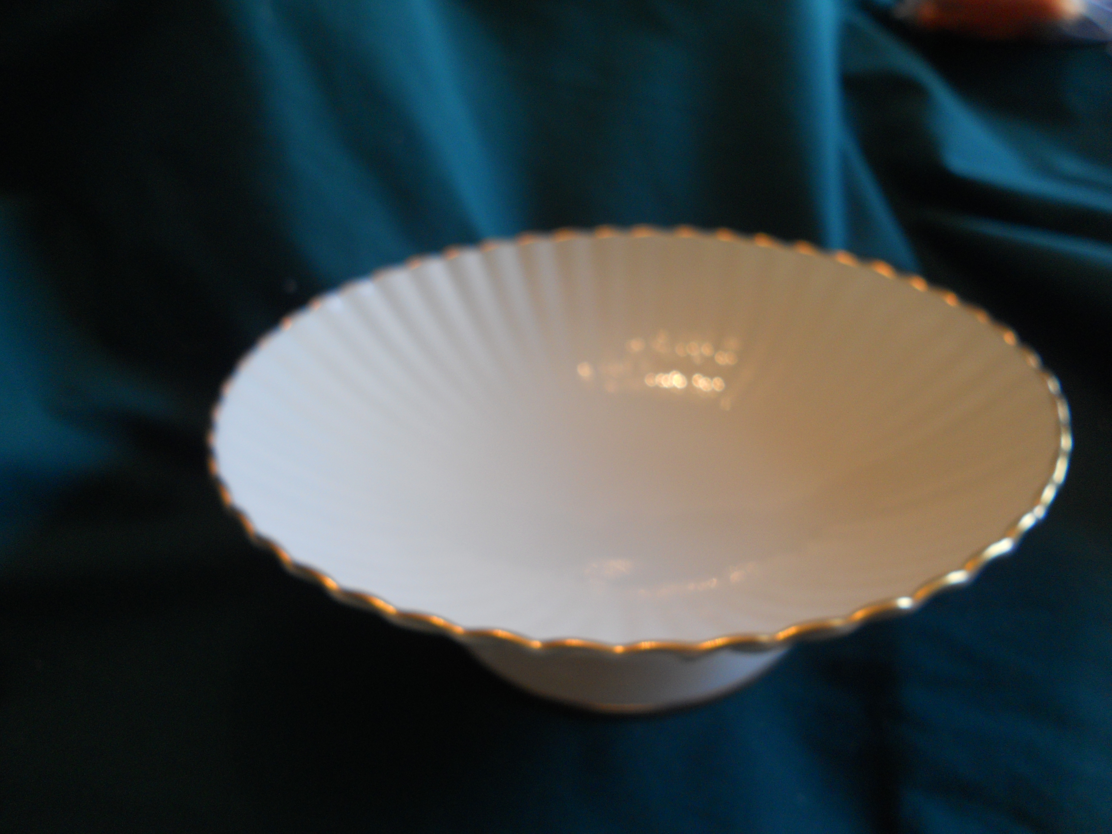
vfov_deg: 44.2
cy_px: 417
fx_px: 1028
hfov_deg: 56.8
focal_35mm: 32
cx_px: 556
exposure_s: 1/30
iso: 125
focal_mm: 5.8
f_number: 3.5
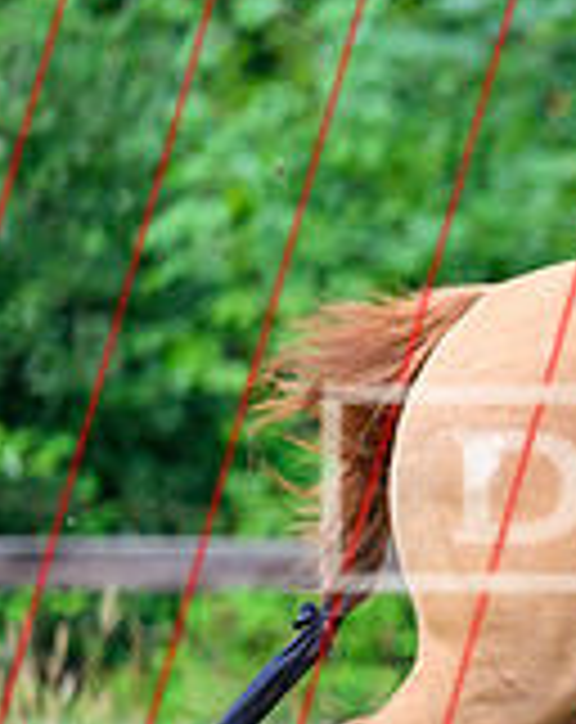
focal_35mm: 568
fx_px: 12150
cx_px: 1115
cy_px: 531
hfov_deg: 2.7
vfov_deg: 3.4
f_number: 2.8
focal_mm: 150
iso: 1400
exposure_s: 1/1600
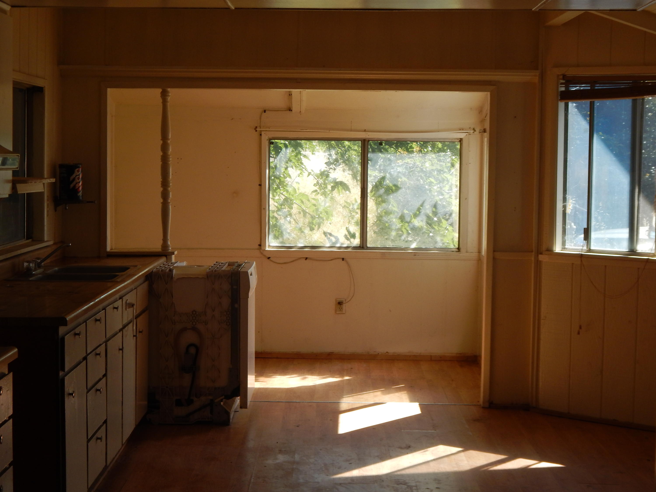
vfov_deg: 21.3
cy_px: 246
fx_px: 1308
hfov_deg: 28.2
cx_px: 328
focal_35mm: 69
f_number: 4.1
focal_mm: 12.3
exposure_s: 1/160
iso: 125
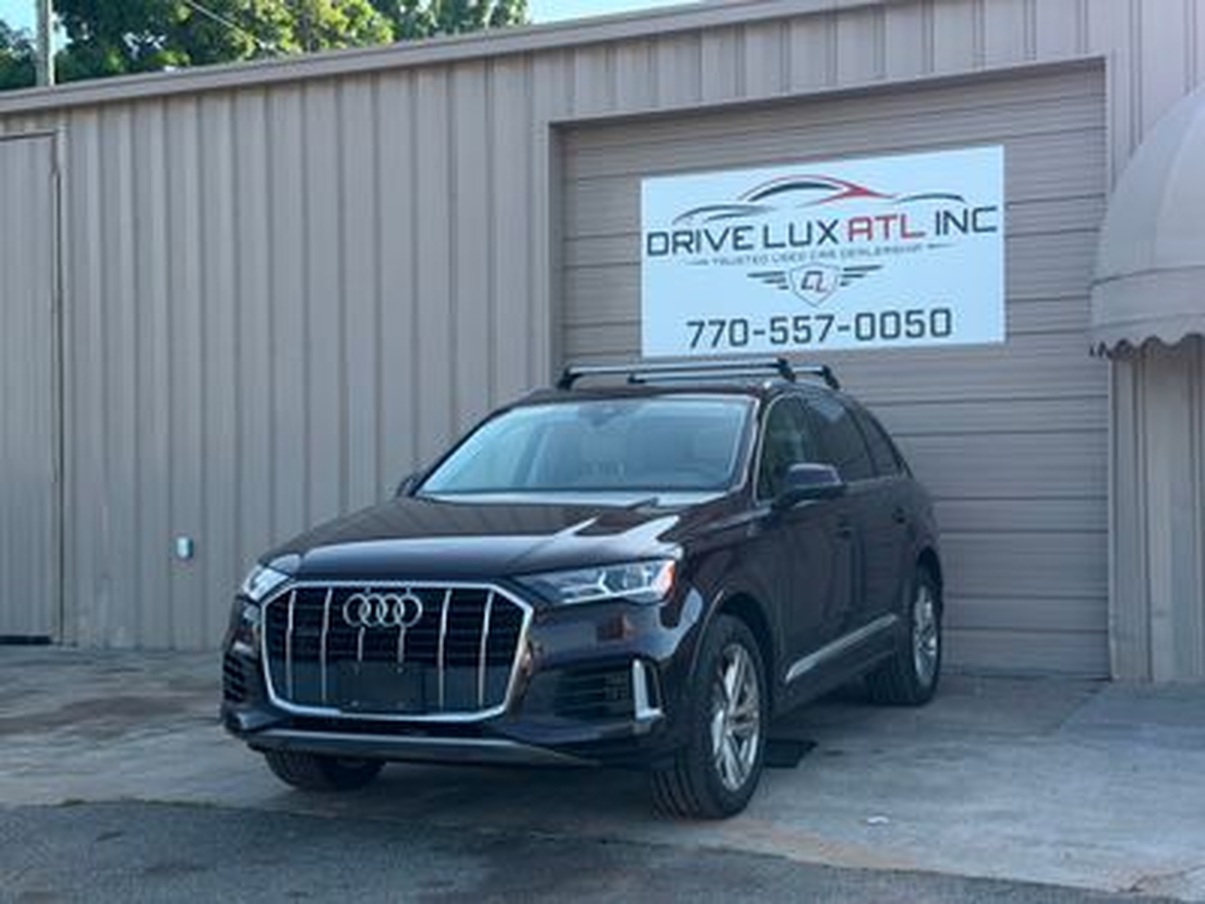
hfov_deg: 39.7
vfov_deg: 30.3
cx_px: 602
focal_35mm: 48
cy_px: 452
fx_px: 1671
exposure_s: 1/1285
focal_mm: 6.76
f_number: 1.78
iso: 100
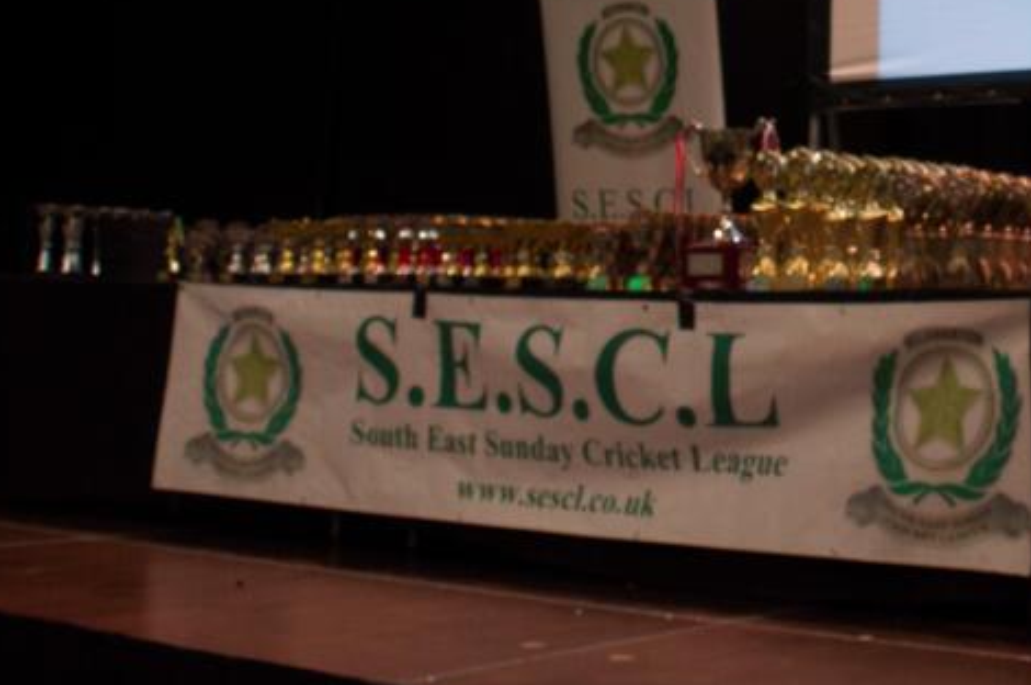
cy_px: -70
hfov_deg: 28.6
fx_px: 1973
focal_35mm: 69
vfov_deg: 18.9
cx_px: 834
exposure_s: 1/25
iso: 1600
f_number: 5.6
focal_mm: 18
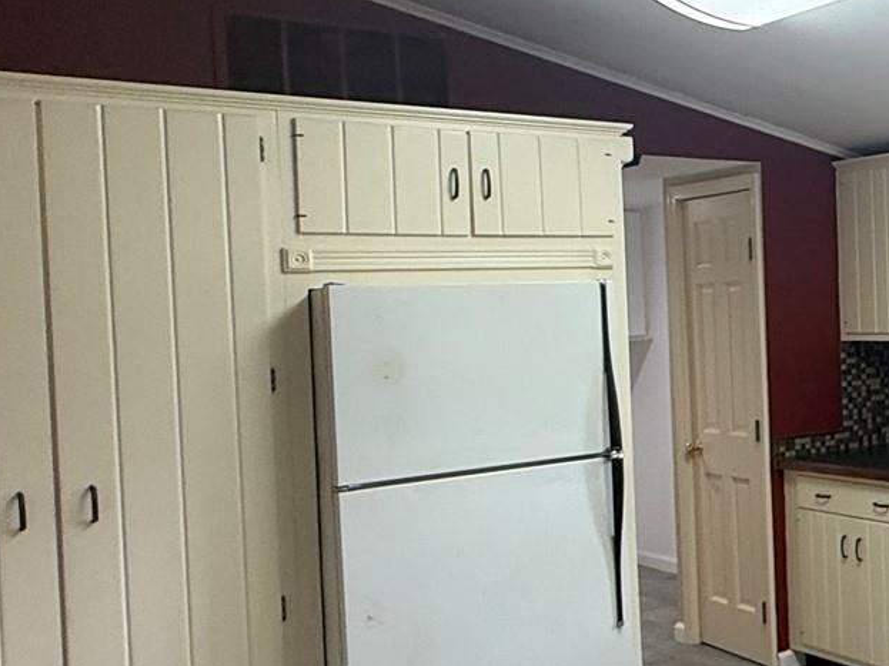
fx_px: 1181
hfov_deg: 31.8
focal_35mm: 46
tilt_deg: -0.7
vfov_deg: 31.5
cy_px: 307
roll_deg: +3.0
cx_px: 1149
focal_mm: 2.22
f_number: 2.2
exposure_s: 1/120
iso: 200
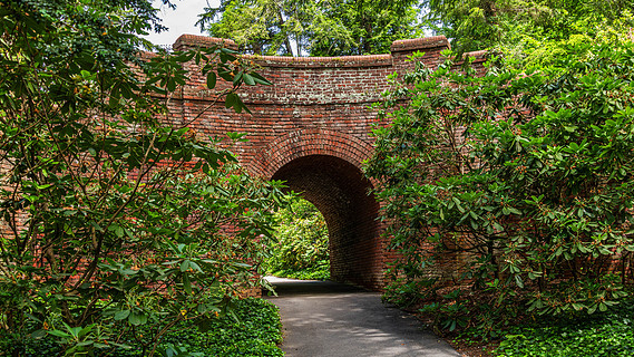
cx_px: 314
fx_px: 723
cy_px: 214
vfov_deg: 27.6
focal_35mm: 43
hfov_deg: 47.4
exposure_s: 1/200
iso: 640
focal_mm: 38
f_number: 8
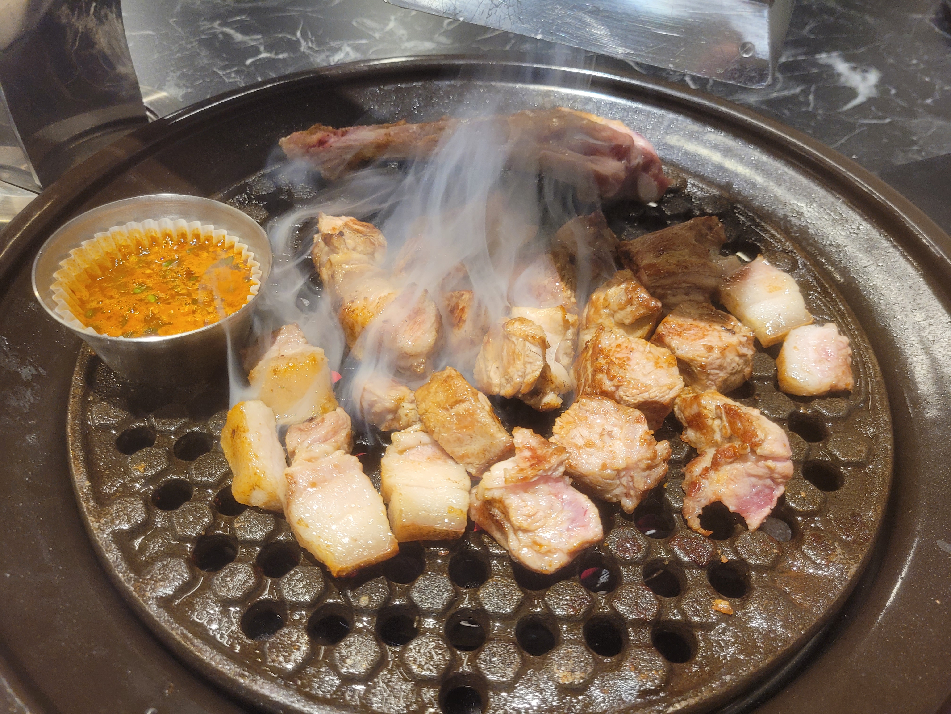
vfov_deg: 53.1
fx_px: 714
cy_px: 357
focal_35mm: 26
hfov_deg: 67.3
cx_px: 476
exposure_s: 1/59
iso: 250
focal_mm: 5.4
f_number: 1.8
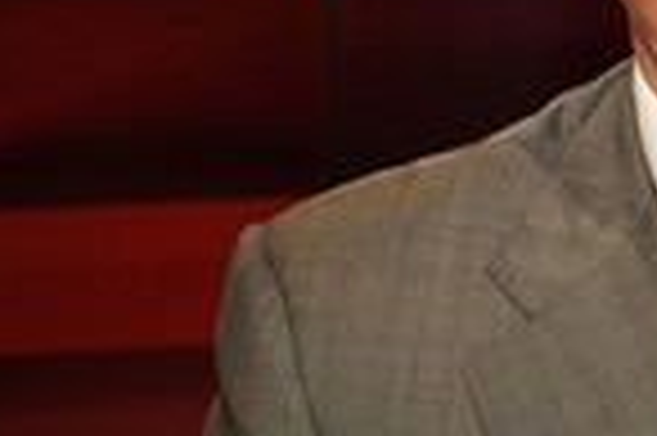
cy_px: 36
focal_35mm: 117
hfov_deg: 16.8
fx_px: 2133
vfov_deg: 11.6
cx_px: 785
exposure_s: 1/160
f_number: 4.5
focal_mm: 38
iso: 1600
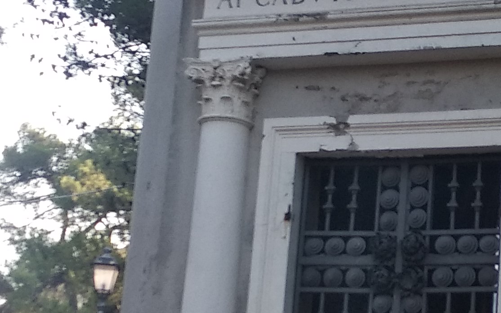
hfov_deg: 20.6
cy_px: 230
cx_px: 437
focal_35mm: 99
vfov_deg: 13.2
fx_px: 1352
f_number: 2.2
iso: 100
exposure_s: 1/219
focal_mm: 3.81
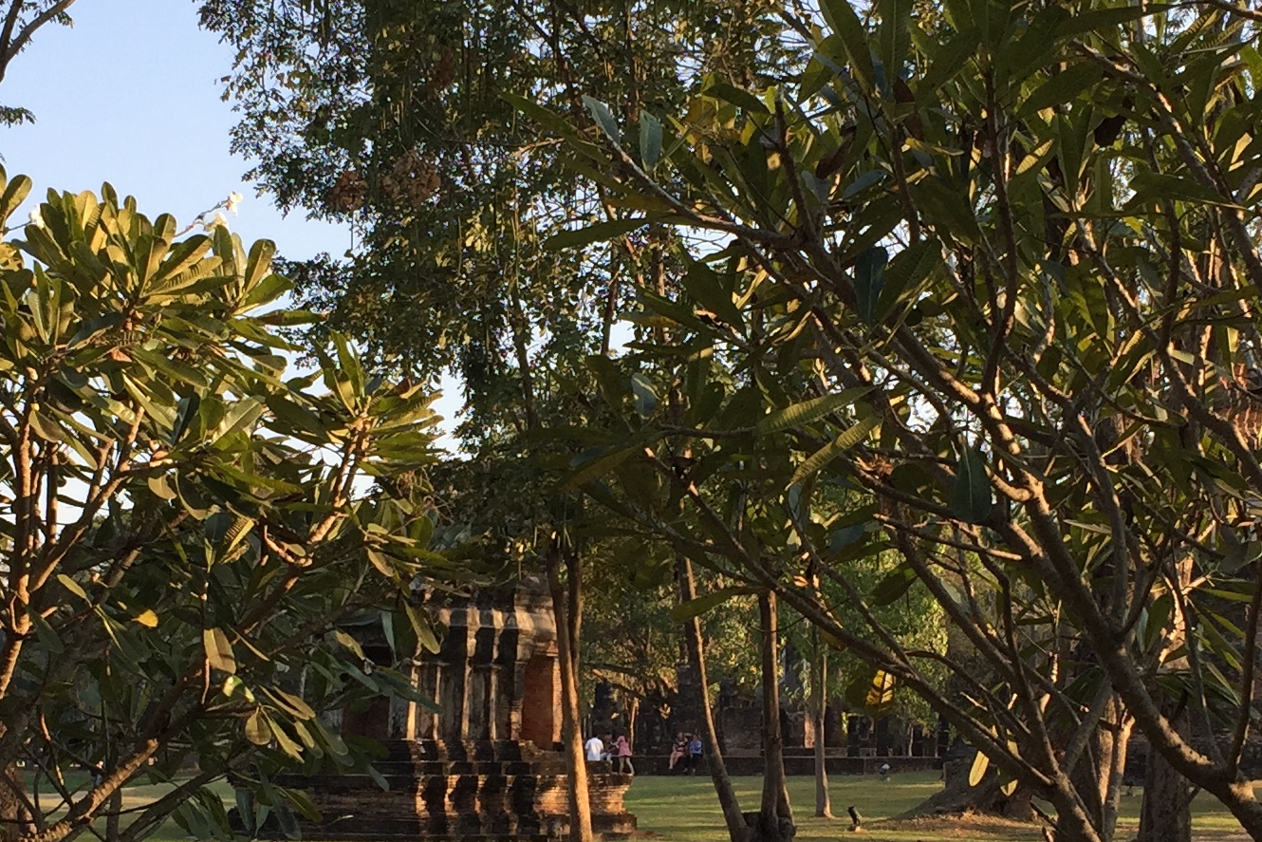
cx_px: 572
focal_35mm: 74
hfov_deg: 27.3
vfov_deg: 18.4
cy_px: 589
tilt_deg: +3.2
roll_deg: -1.1
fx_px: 2594
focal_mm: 4.15
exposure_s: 1/494
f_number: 2.2
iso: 32
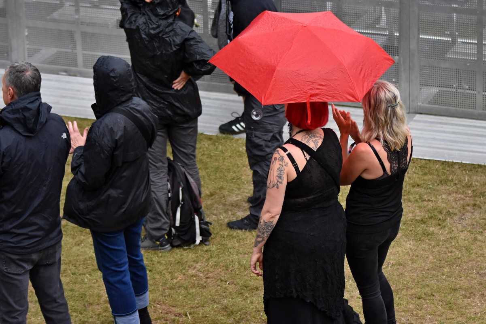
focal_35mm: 142
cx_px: 243
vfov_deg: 9.6
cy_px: 162
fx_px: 1924
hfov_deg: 14.4
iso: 1250
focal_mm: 95
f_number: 2.8
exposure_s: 1/6400
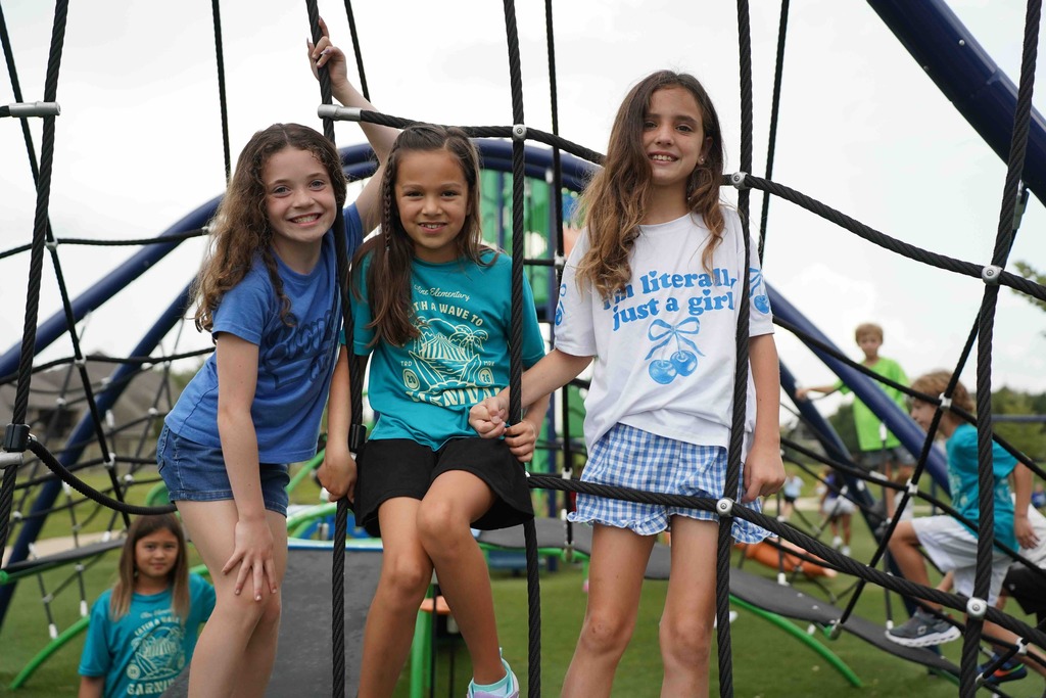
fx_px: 1191
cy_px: 349
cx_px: 523
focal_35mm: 41
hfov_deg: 47.4
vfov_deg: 32.6
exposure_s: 1/3200
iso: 1000
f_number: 2.8
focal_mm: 41
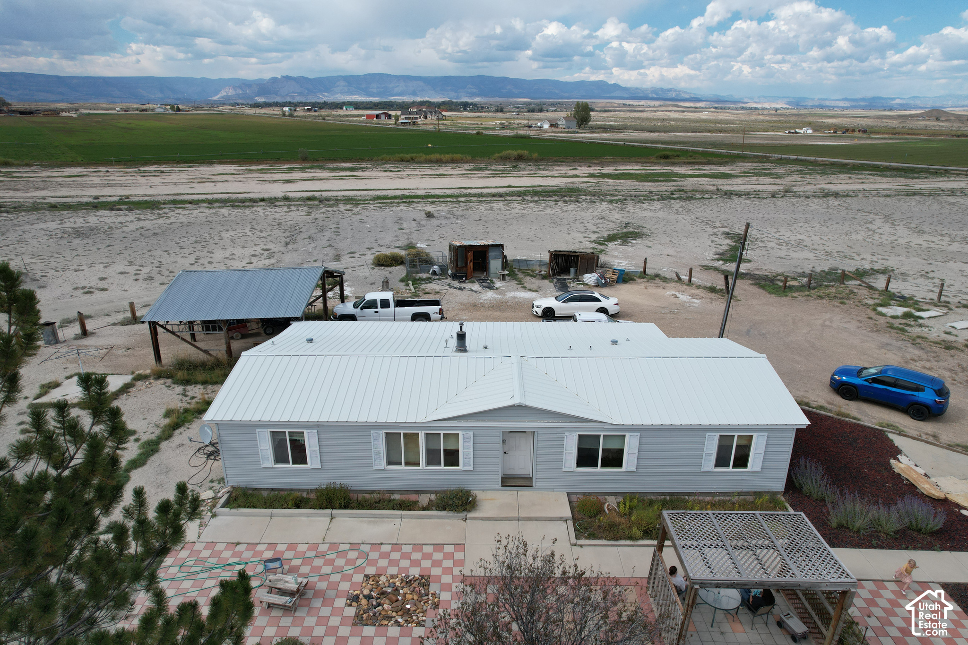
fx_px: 591
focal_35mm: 22
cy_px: 322
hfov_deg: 78.6
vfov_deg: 57.2
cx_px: 484
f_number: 2.8
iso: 110
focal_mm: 8.38
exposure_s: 1/2000
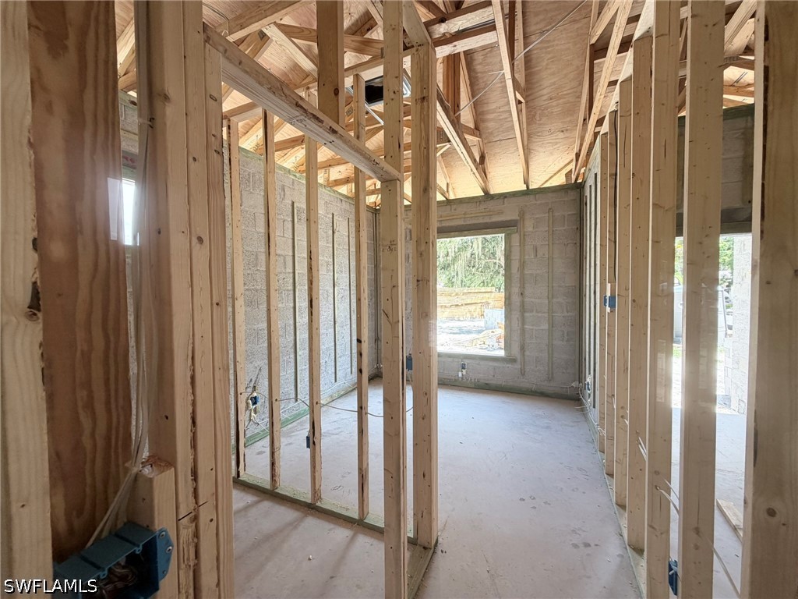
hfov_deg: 102.1
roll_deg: +0.5
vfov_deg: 85.7
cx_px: 399
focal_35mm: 14
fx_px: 323
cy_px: 300
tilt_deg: -0.8
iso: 100
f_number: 2.2
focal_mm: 2.22
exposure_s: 1/121
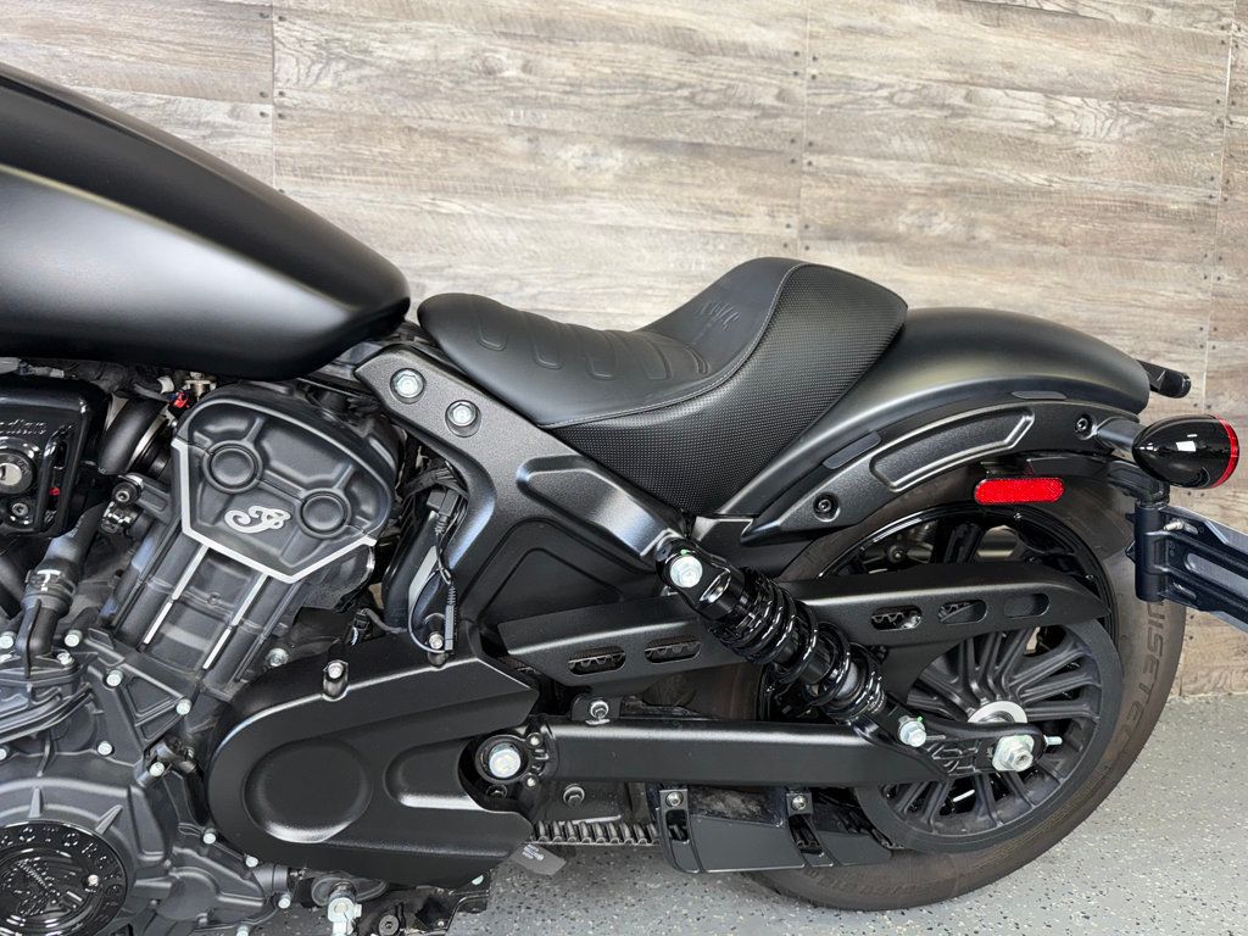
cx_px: 624
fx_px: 865
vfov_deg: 56.8
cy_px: 468
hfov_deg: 71.6
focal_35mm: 24
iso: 80
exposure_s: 1/20
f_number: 1.78
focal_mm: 6.76
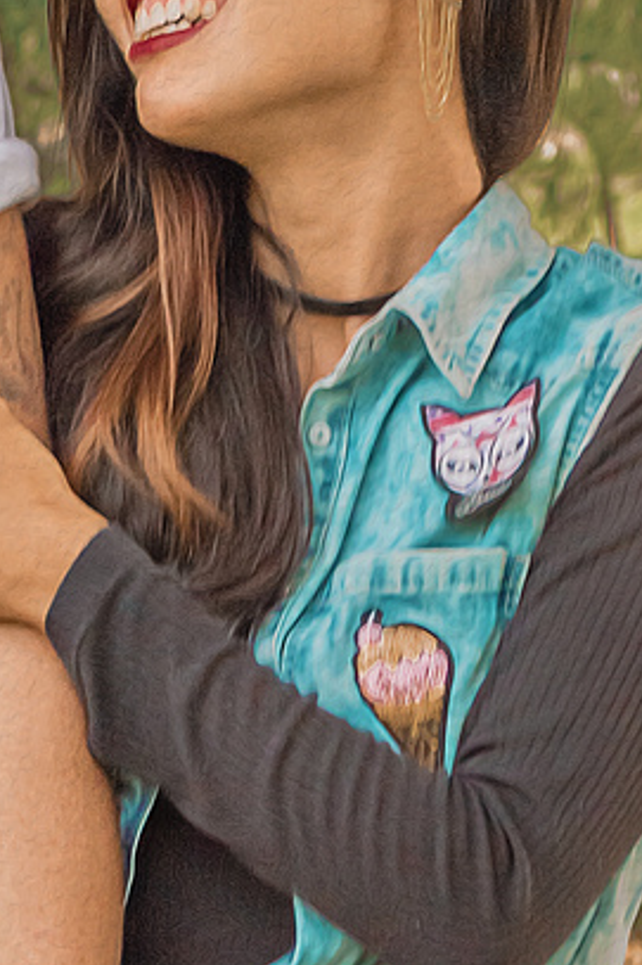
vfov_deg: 7.7
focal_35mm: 266
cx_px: -284
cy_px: 124
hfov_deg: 5.1
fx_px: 7121
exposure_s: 1/250
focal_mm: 40
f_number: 5.6
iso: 200
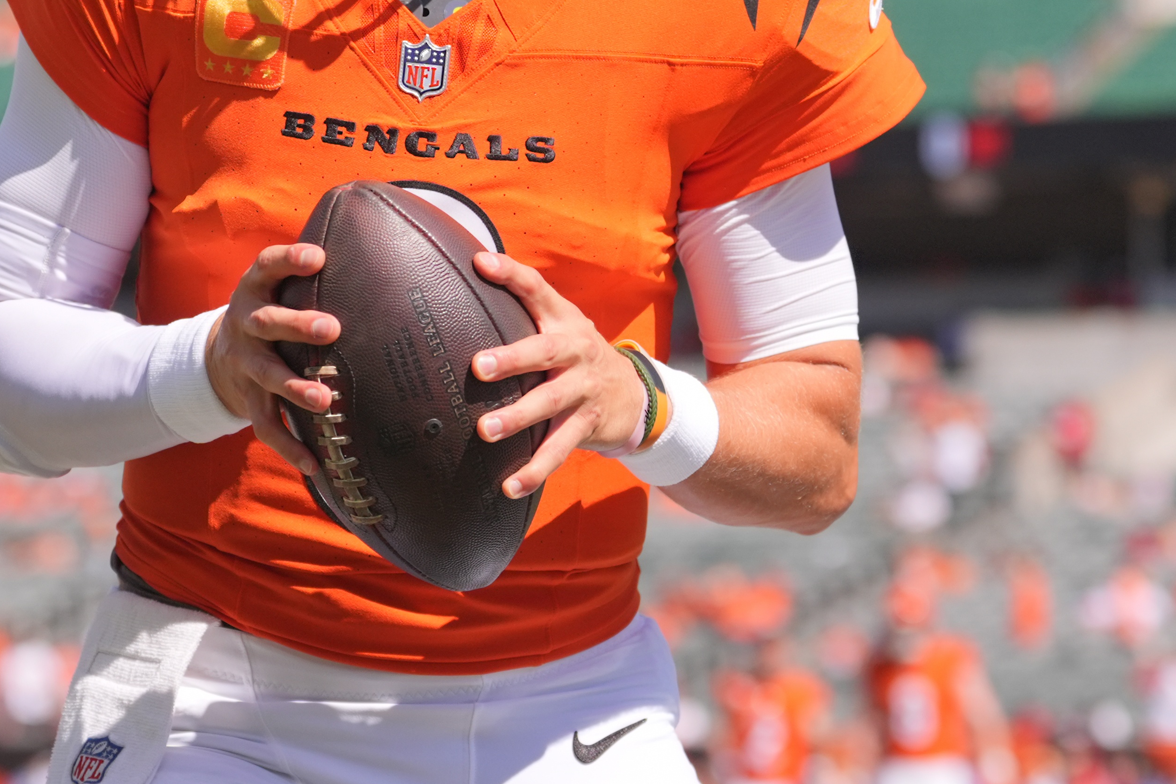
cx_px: 621
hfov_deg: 10.7
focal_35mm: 193
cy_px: 255
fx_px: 6305
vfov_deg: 7.1
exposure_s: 1/8000
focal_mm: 81
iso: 500
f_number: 3.2
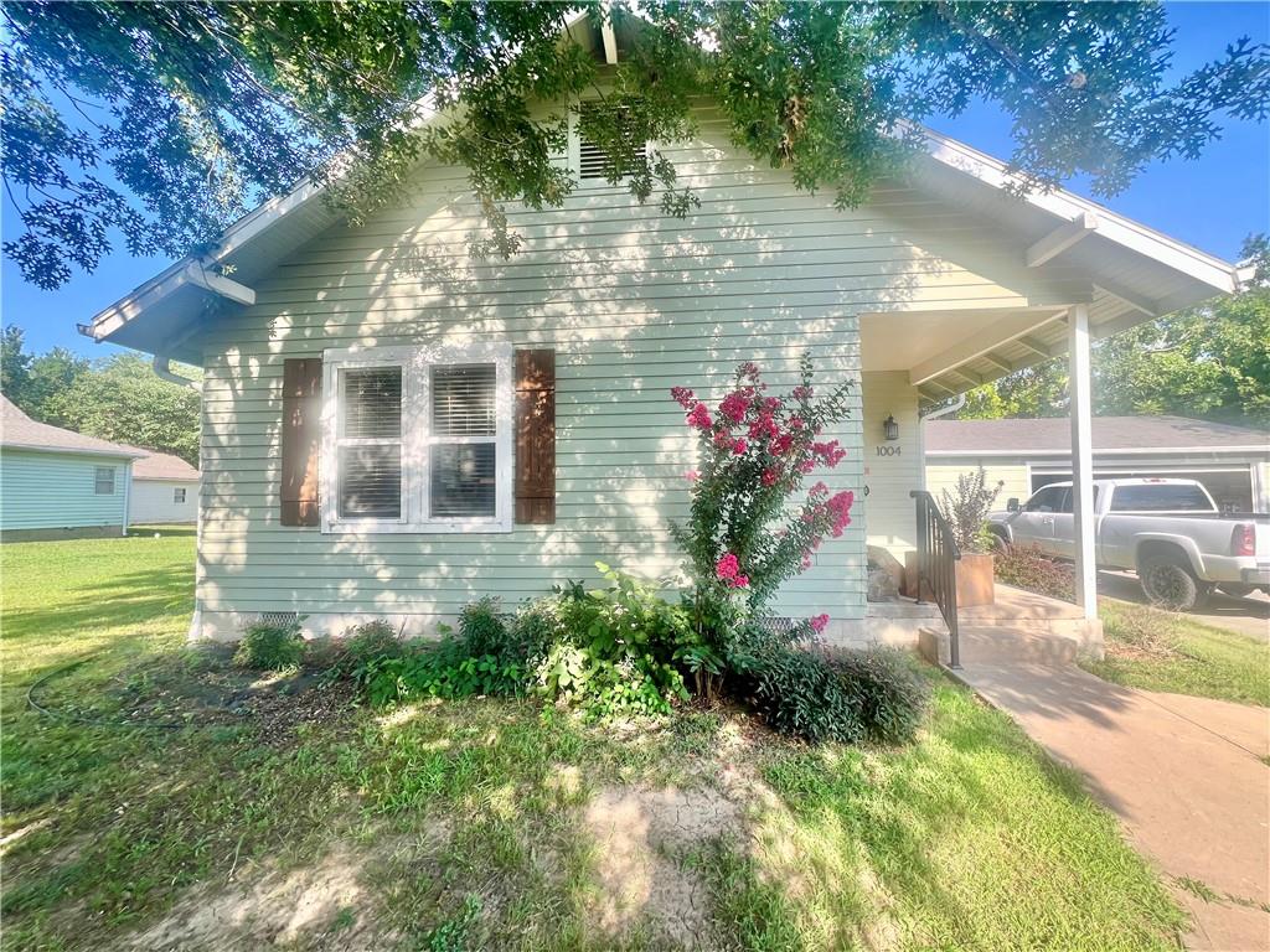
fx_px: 477
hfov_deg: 106.2
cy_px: 476
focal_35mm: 13
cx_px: 635
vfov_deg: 89.9
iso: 32
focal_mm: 1.57
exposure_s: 1/212
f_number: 1.8
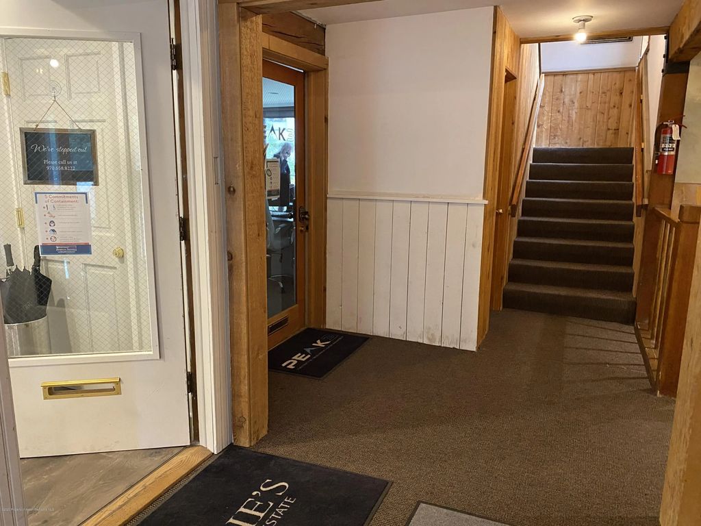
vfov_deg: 53.1
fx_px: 527
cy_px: 263
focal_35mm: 26
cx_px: 350
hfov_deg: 67.3
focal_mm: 4.25
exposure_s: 1/60
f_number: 1.8
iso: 400
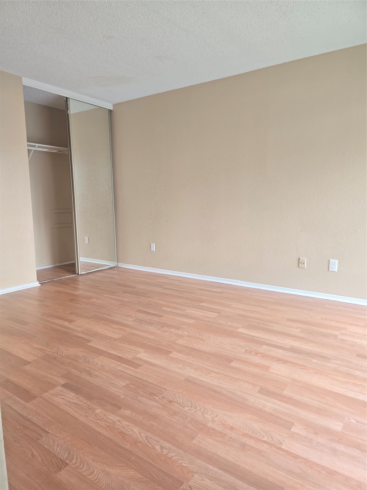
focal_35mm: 23
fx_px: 325
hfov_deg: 58.9
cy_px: 245
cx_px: 184
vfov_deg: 73.9
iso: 64
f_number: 1.7
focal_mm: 6.3
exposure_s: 1/60
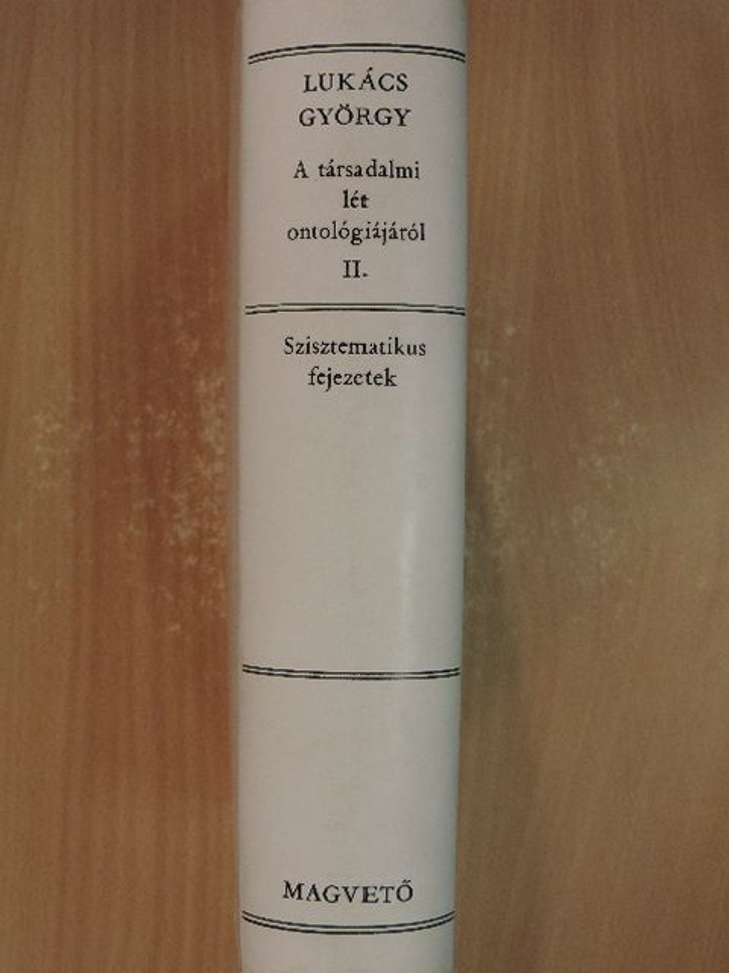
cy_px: 486
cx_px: 364
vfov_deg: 43.9
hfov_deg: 33.6
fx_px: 1207
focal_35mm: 43
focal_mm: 7.6
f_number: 3.4
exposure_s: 1/100
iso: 560
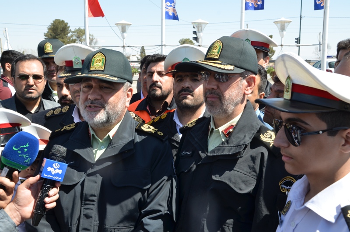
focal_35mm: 42
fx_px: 408
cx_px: 175
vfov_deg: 31.8
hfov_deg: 46.5
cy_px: 116
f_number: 7.1
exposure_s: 1/200
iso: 200
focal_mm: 28
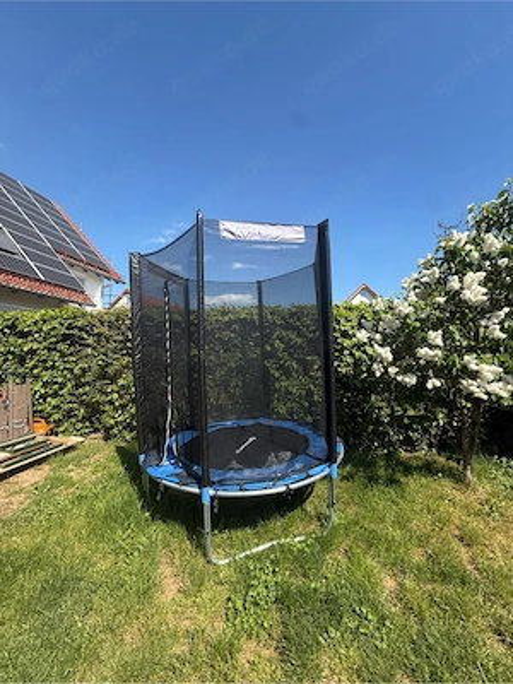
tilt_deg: +3.7
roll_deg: -1.9
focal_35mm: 14
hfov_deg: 85.7
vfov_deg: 102.1
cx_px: 256
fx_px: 277
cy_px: 342
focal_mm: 2.22
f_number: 2.2
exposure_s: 1/985
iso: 64
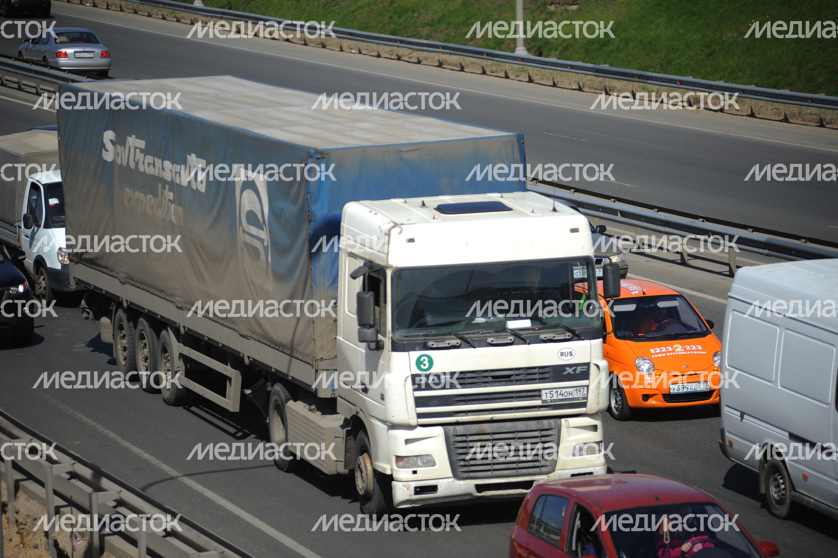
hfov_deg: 12.1
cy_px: 279
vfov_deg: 8.1
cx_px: 419
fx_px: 3955
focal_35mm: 170
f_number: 2.8
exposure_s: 1/2500
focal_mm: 170
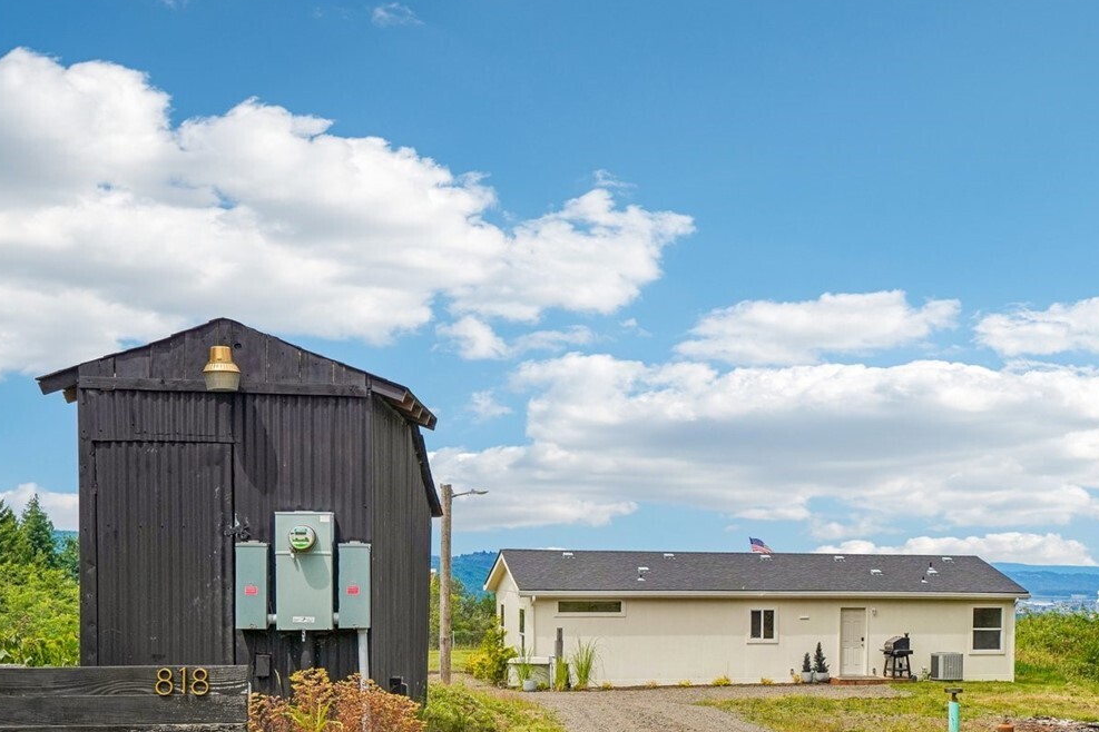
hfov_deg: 34.7
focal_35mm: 55
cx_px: 936
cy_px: 614
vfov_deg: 24.1
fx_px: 1679
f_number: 8
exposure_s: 1/1250
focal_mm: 32
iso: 400
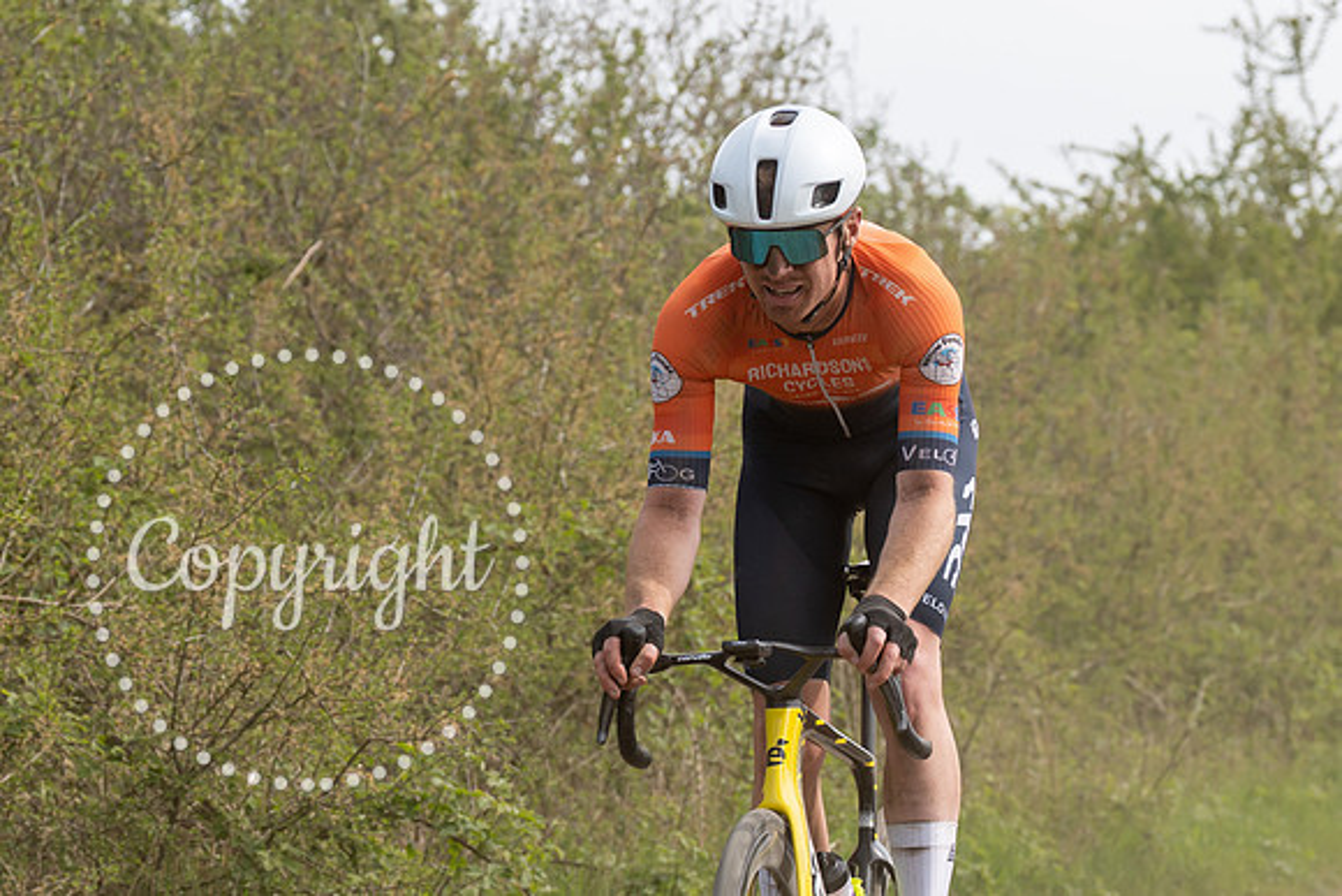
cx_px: 798
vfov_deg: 8.4
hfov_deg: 12.5
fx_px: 6102
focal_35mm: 164
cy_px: 431
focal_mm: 91
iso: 200
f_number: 5
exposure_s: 1/1000
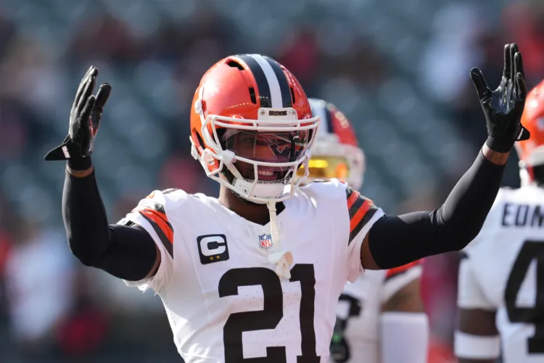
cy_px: 182
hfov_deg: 3.4
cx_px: 272
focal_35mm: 600
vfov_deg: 2.3
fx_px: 9066
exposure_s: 1/3200
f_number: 3.5
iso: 640
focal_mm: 400
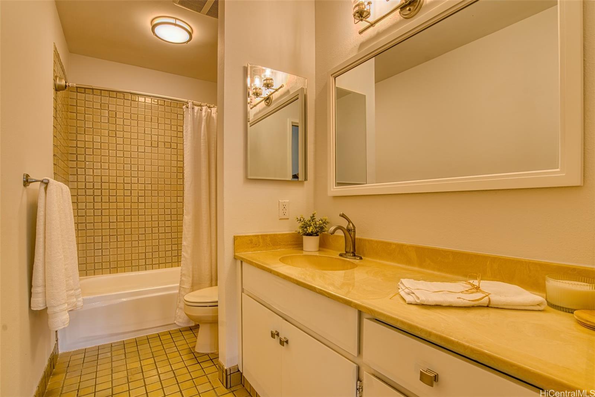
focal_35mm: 16
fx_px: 264
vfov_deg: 73.8
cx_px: 298
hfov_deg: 96.7
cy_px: 198
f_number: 8
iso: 400
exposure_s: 1/10
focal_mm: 16
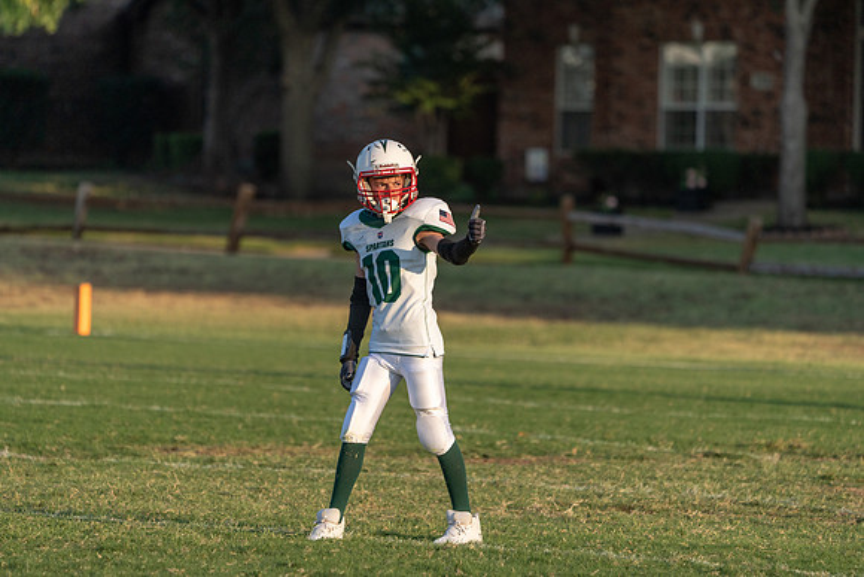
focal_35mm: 303
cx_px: 432
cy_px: 288
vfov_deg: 4.5
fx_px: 7273
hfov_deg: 6.8
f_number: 5.6
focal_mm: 303
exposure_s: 1/1250
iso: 400
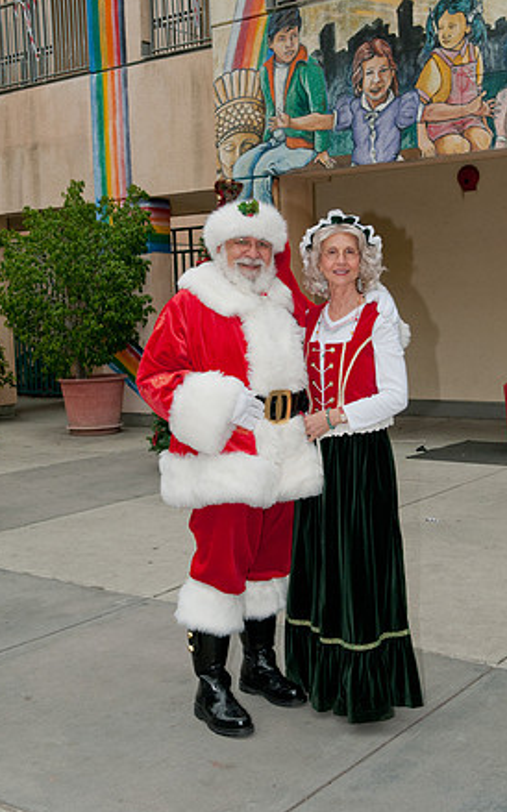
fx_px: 1074
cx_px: 267
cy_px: 403
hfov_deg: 26.6
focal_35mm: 49
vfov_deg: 41.4
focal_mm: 31
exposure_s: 1/400
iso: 640
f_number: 8
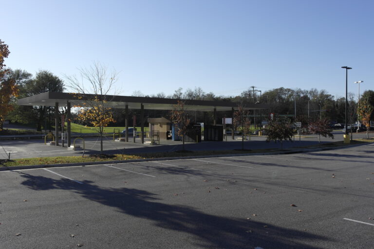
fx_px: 312
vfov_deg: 43.6
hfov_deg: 61.9
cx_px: 187
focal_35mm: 30
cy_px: 124
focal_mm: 20
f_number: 7.1
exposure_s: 1/320
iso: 100
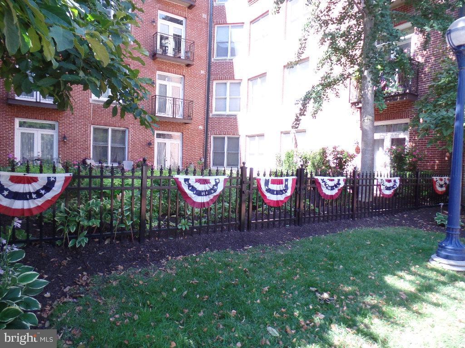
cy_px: 174
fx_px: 309
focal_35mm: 23
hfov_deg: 73.9
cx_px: 232
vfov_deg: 58.9
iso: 240
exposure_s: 1/250
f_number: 2.8
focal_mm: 4.1
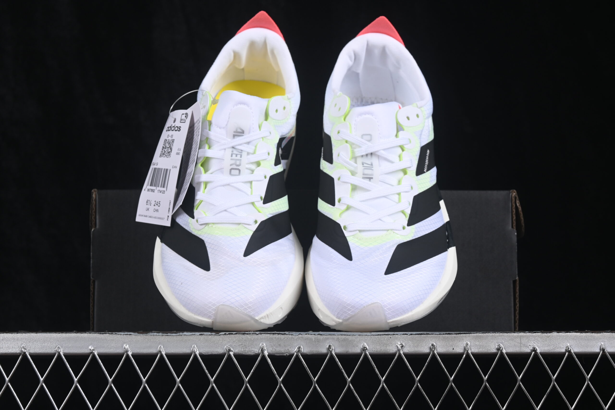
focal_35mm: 75
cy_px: 205
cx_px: 308
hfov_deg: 27.0
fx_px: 1281
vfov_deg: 18.2
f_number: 8
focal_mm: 50
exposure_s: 1/80
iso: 160
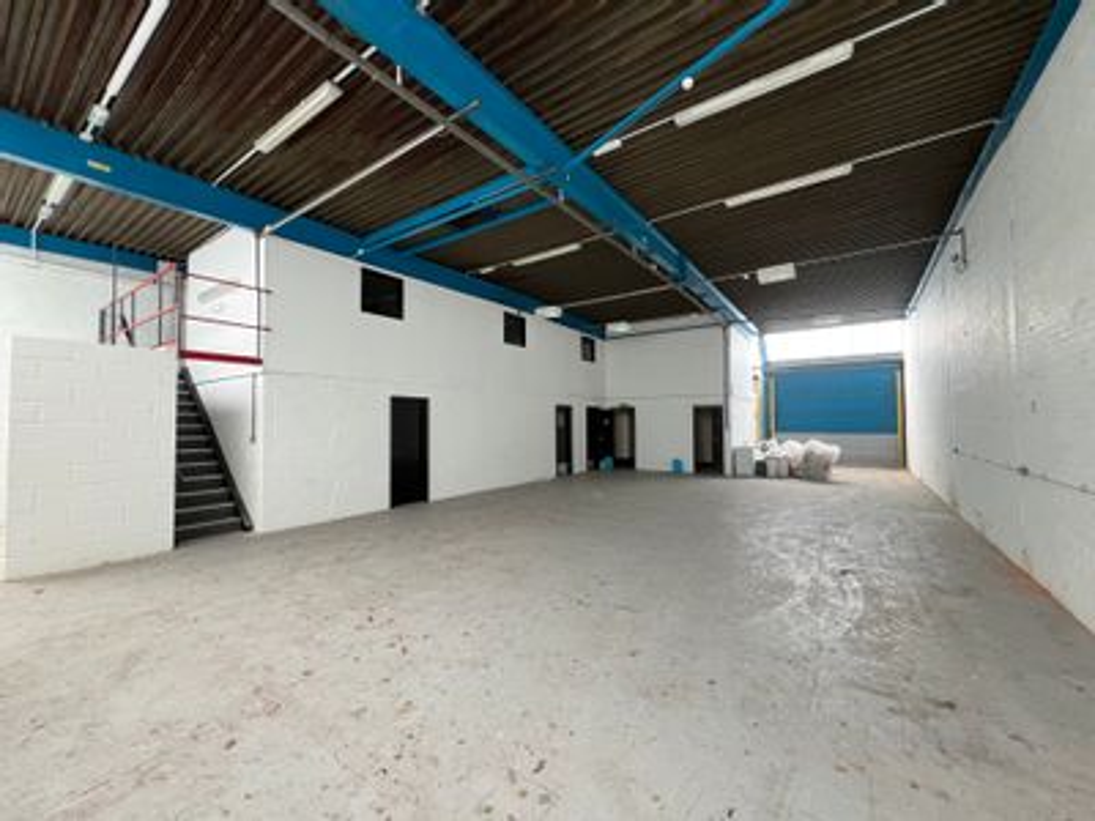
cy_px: 410
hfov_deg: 106.2
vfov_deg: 89.9
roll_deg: +0.0
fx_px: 411
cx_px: 548
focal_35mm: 13
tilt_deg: +1.5
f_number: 1.8
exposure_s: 1/99
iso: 125
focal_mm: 1.57
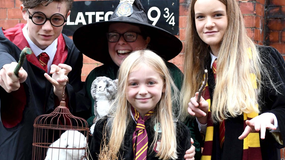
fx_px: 567
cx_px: 145
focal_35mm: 75
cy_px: 166
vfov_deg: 15.7
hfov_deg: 28.2
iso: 800
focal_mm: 26
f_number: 4.5
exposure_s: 1/80
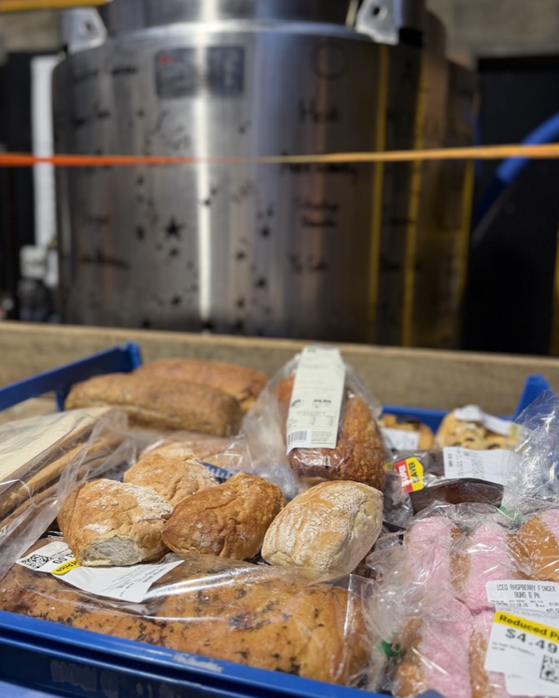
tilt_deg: -8.9
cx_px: 273
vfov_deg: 63.9
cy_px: 318
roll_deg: -1.5
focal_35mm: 27
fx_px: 558
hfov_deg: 53.2
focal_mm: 6.76
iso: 100
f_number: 1.78
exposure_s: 1/100
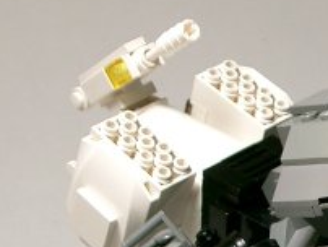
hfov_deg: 11.2
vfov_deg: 8.4
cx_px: 373
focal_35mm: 174
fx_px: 1651
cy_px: 314
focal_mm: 11.4
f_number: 3.3
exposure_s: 1/200
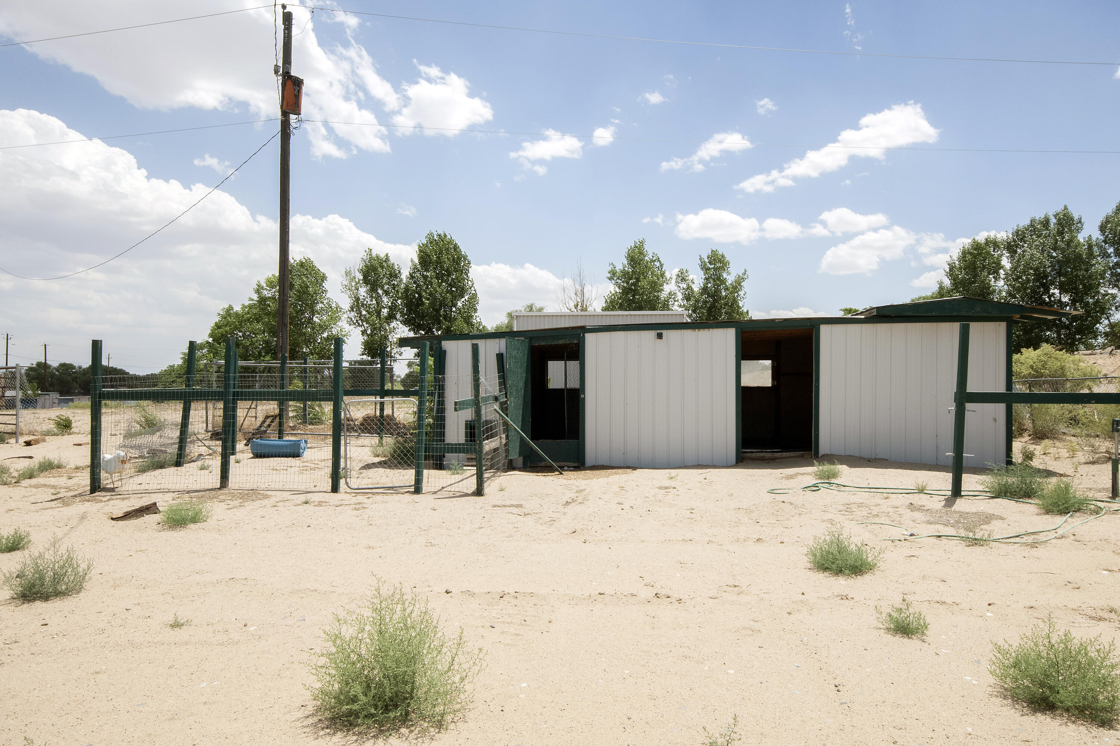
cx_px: 560
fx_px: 746
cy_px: 373
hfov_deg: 73.8
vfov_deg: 53.1
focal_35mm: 24
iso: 500
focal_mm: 16
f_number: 18
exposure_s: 1/250
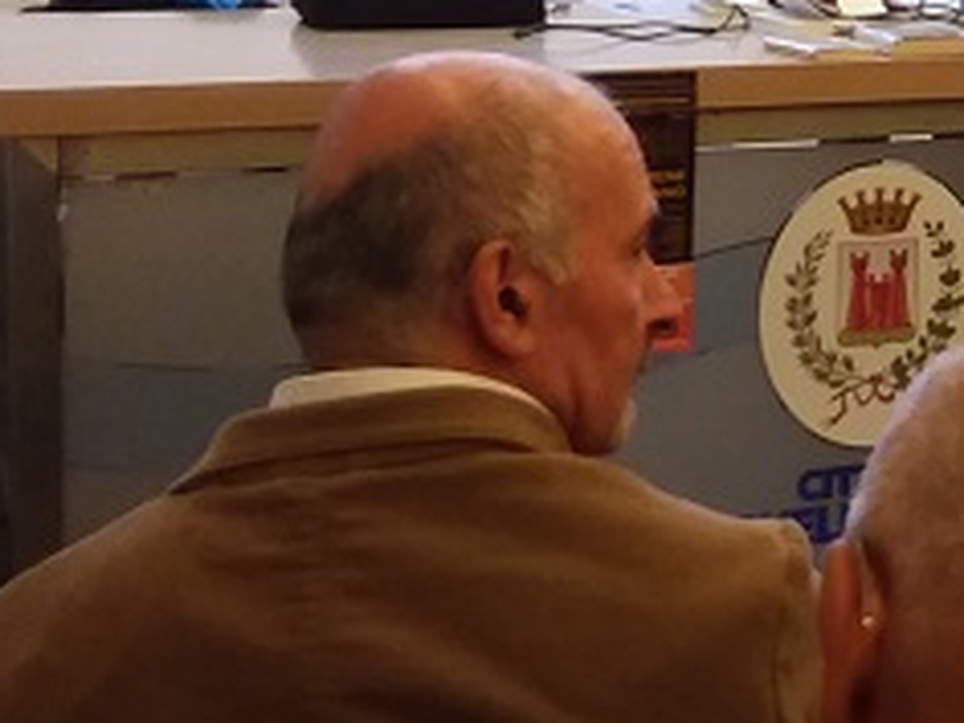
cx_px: 1405
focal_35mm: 80
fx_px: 2228
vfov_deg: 17.8
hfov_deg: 21.0
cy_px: -80
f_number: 1.9
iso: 100
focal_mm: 2.91
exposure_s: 1/17
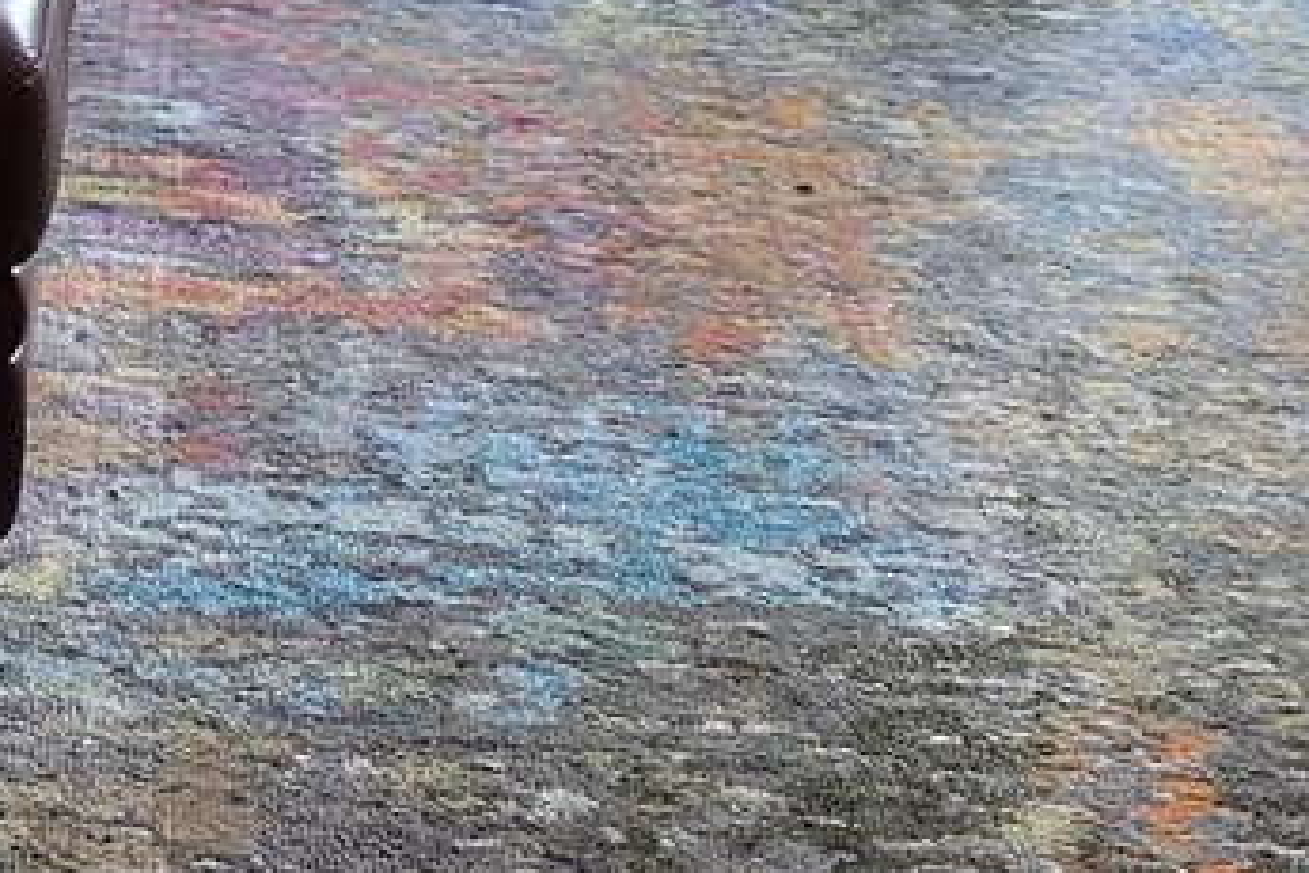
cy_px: -615
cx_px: -23
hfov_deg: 17.6
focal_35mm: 113
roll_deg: -3.0
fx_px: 4108
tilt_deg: -12.7
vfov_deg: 11.4
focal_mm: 4.25
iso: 80
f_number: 1.8
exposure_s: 1/120
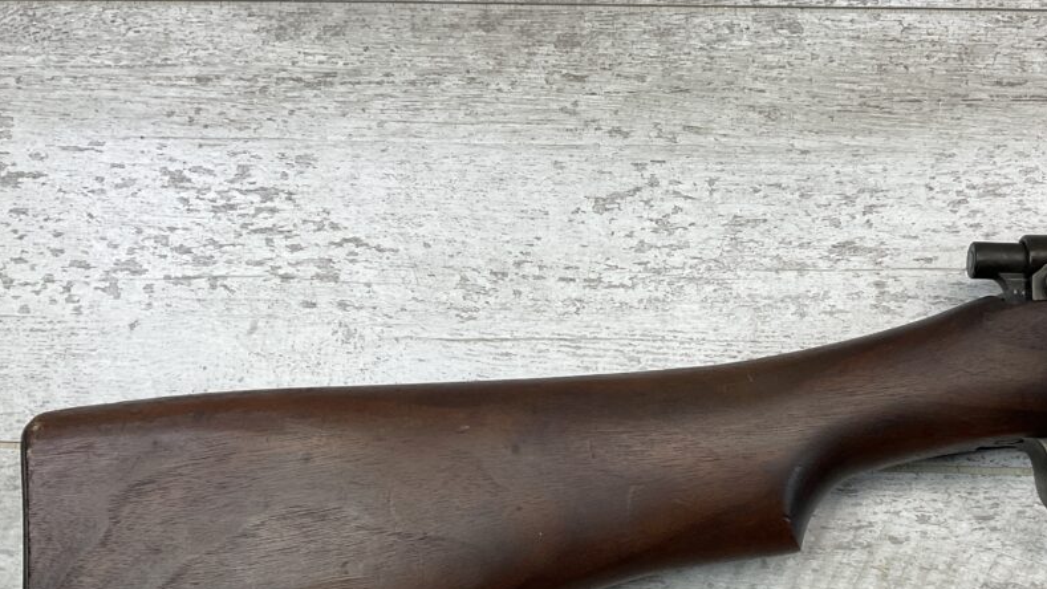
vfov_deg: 28.6
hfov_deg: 48.8
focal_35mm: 41
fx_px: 1138
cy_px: 436
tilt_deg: -79.4
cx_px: 671
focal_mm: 3
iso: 16
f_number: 1.8
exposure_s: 1/154
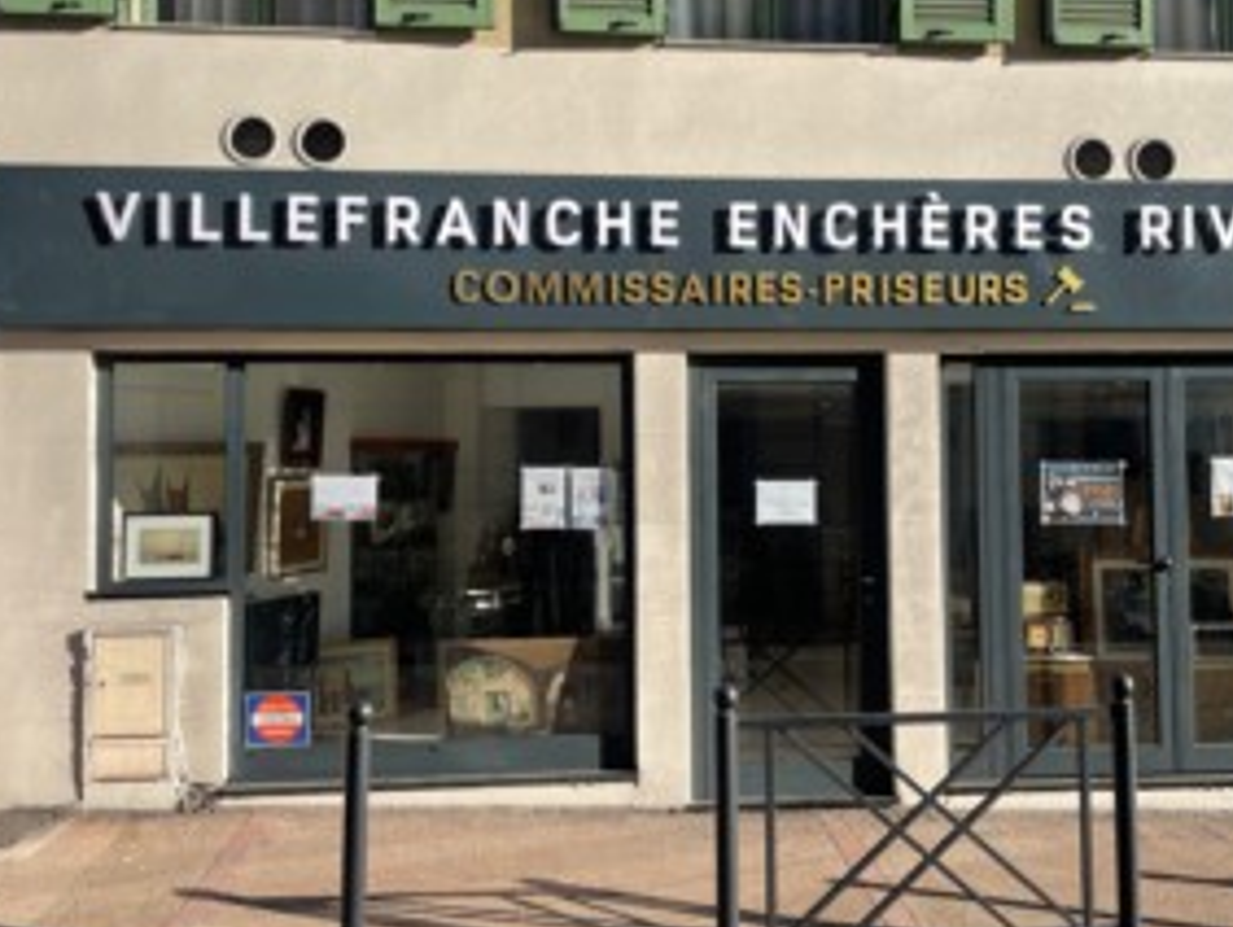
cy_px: 426
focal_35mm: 36
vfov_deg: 39.7
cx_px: 682
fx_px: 1283
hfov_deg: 51.2
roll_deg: +1.5
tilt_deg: +2.2
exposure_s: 1/2053
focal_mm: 4.2
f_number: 1.6
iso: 32
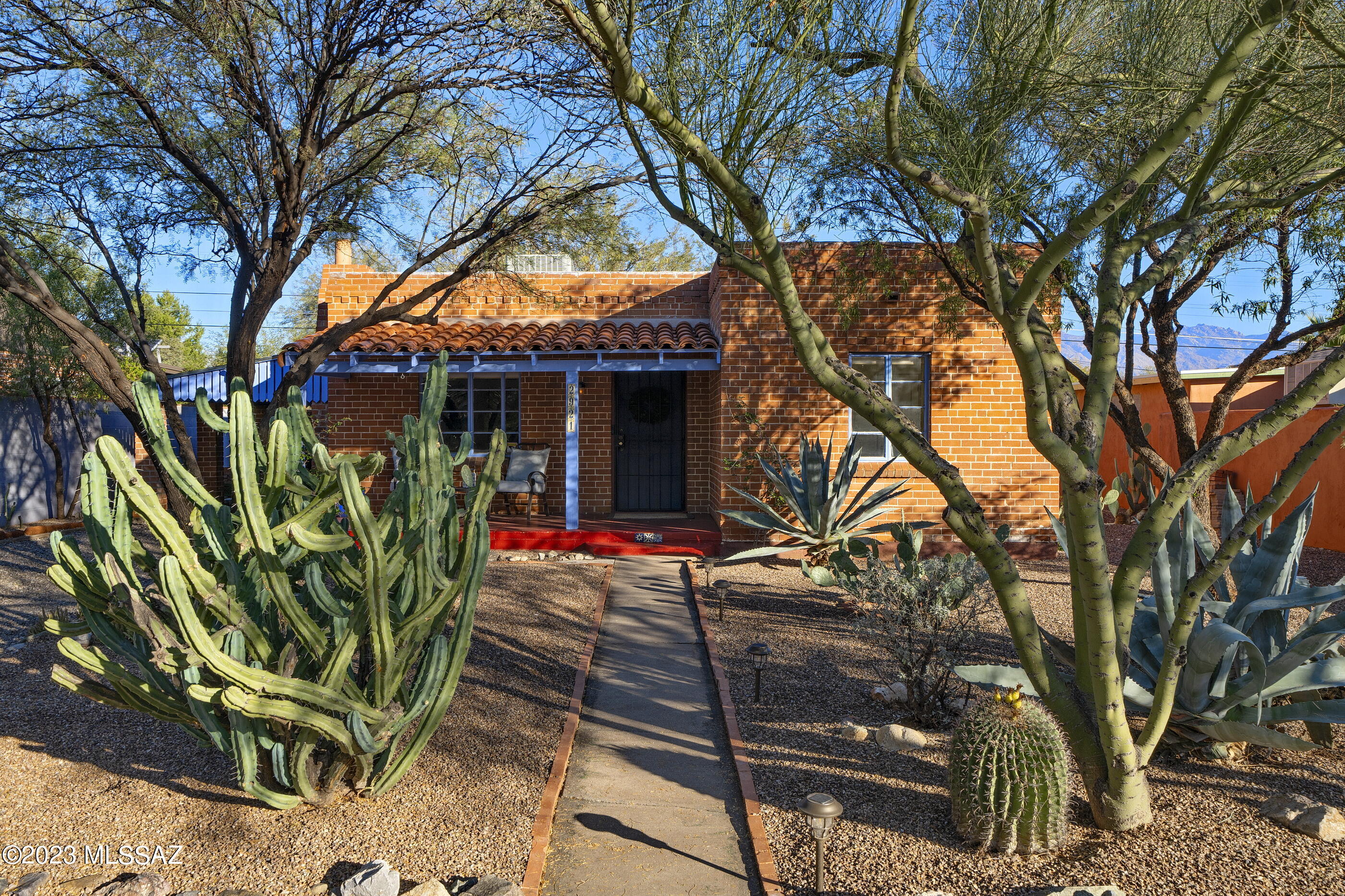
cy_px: 448
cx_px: 672
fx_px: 896
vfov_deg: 53.1
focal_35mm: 24
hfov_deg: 73.8
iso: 100
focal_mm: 24
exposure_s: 1/60
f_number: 11
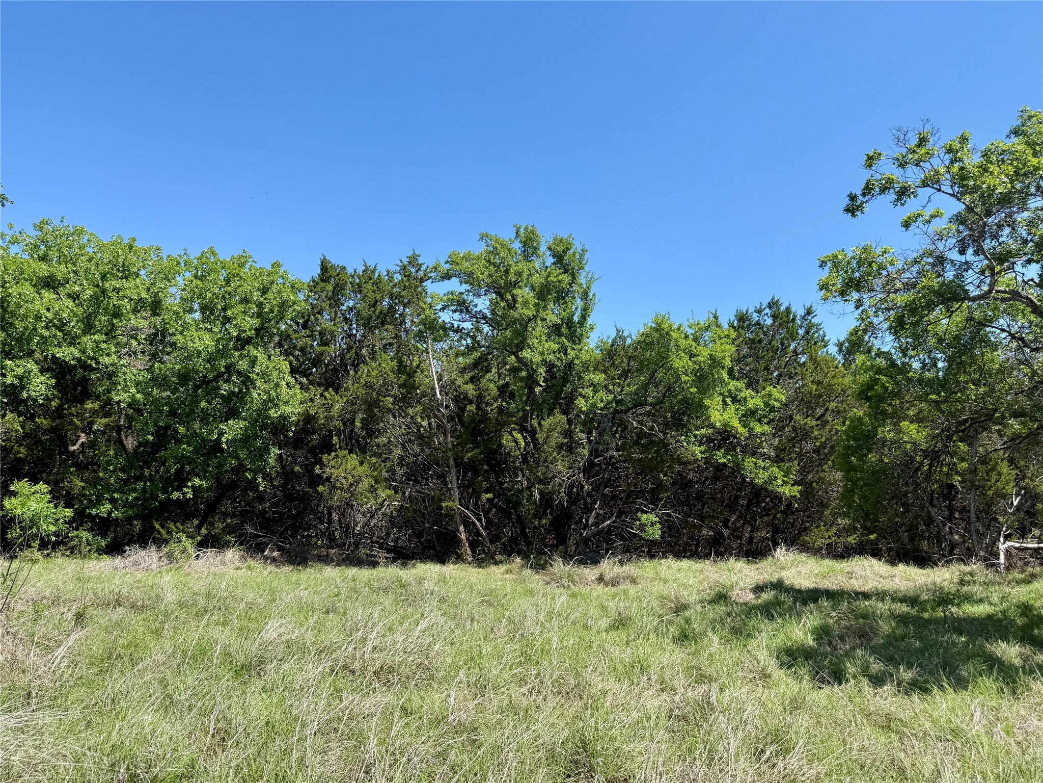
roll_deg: -3.5
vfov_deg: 56.8
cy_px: 392
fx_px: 723
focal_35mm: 24
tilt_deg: +9.0
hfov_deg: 71.6
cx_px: 522
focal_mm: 6.76
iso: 80
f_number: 1.78
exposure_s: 1/2703
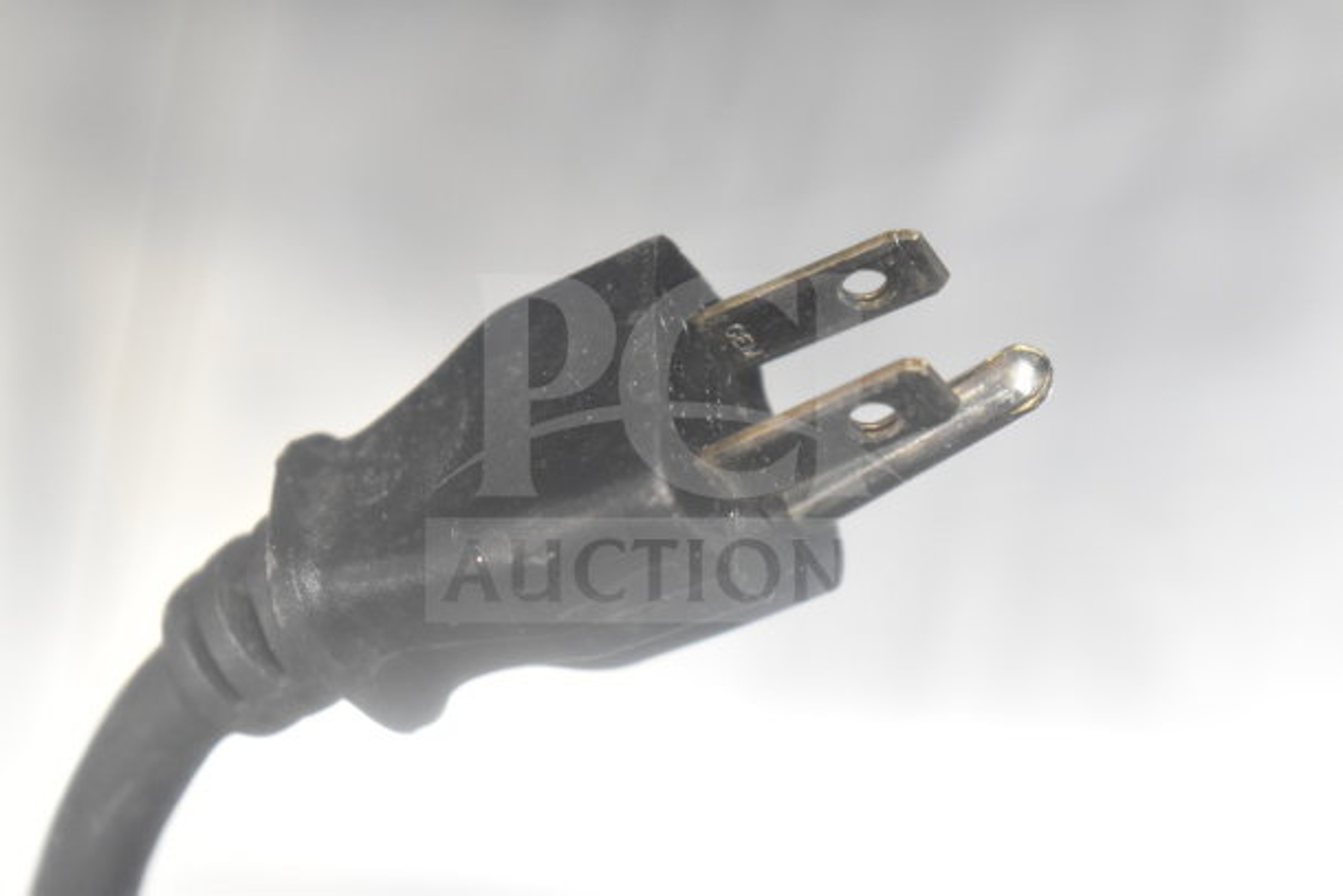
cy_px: 448
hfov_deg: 24.6
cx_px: 672
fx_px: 3078
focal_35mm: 82
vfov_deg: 16.6
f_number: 5.6
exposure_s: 1/100
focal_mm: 55
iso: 2000
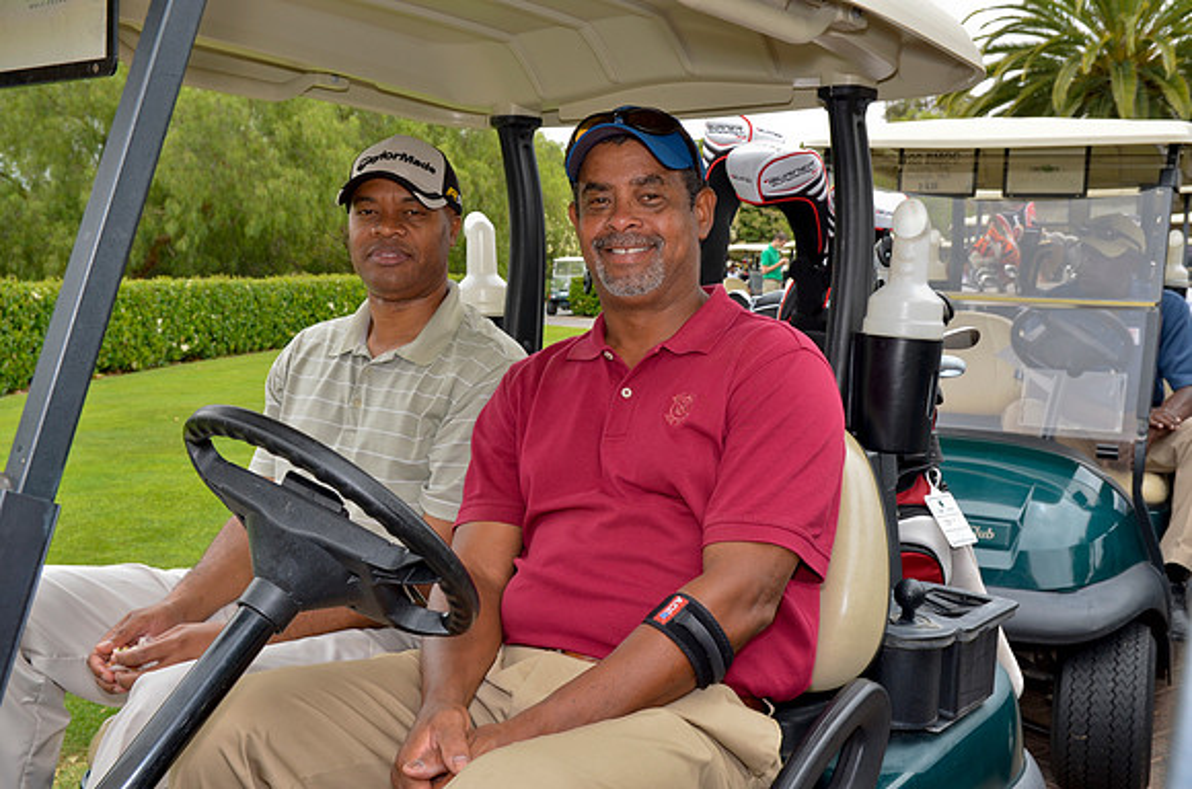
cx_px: 596
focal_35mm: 40
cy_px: 394
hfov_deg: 48.0
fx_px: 1338
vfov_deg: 32.9
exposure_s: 1/200
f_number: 7.1
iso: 200
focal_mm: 27
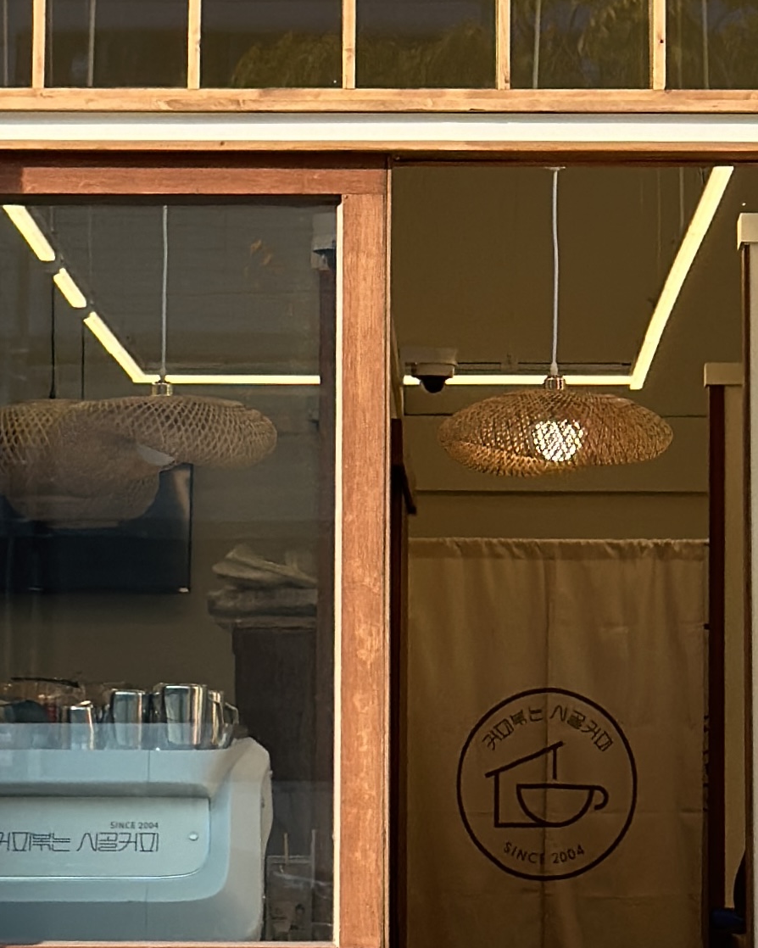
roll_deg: -1.3
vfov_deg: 12.2
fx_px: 4404
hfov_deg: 9.8
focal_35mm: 157
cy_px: 46
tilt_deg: +7.7
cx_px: 533
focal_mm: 6.86
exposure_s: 1/1030
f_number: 1.78
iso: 80
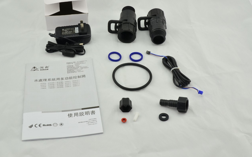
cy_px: 63
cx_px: 120
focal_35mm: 54
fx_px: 371
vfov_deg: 23.9
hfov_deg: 37.5
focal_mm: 28
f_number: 16
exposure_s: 1/25
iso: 200
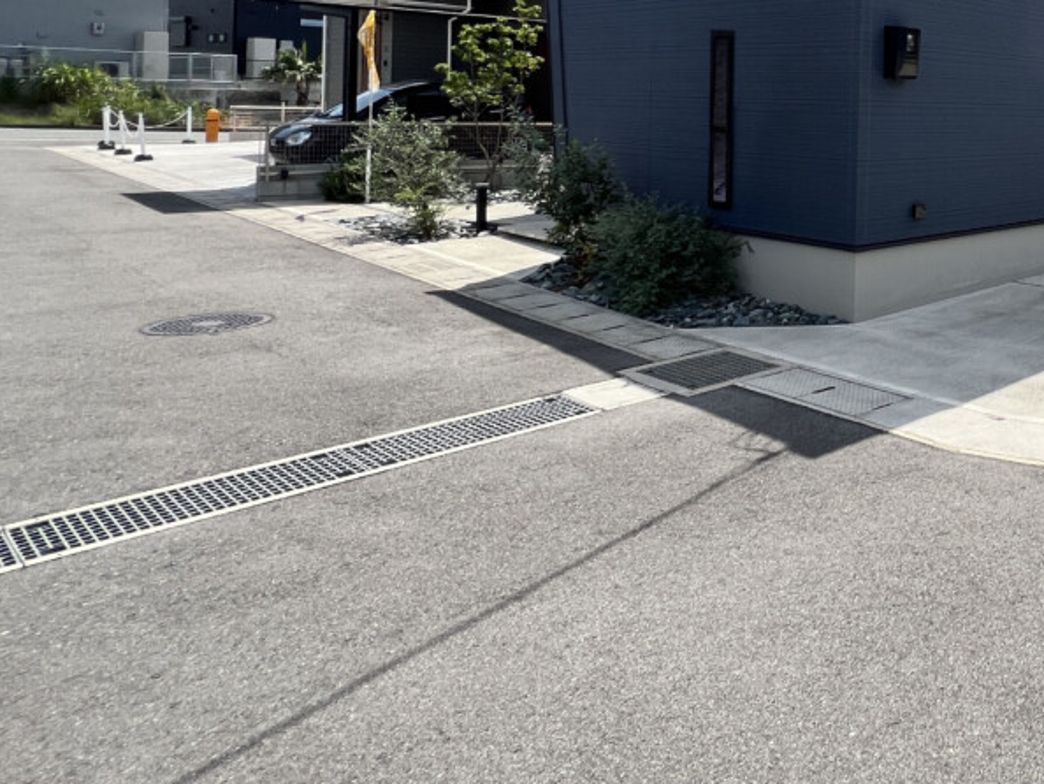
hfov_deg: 48.9
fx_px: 845
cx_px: 1095
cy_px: 107
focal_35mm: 28
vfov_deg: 45.9
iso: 32
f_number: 1.8
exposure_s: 1/1340
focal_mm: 1.57
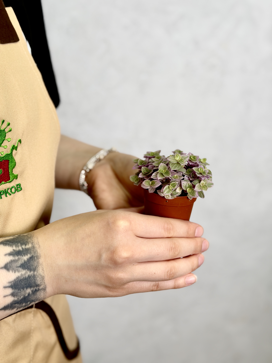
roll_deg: -1.0
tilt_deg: -15.3
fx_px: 503
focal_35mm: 48
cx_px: 136
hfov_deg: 30.3
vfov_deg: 39.7
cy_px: 182
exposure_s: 1/241
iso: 64
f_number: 1.78
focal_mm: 6.76
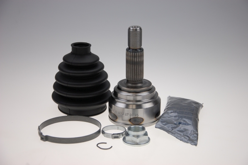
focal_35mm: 93
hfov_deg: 21.9
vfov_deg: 14.7
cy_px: 82
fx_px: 640
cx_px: 124
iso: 280
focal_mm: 62
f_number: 5.6
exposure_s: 1/500
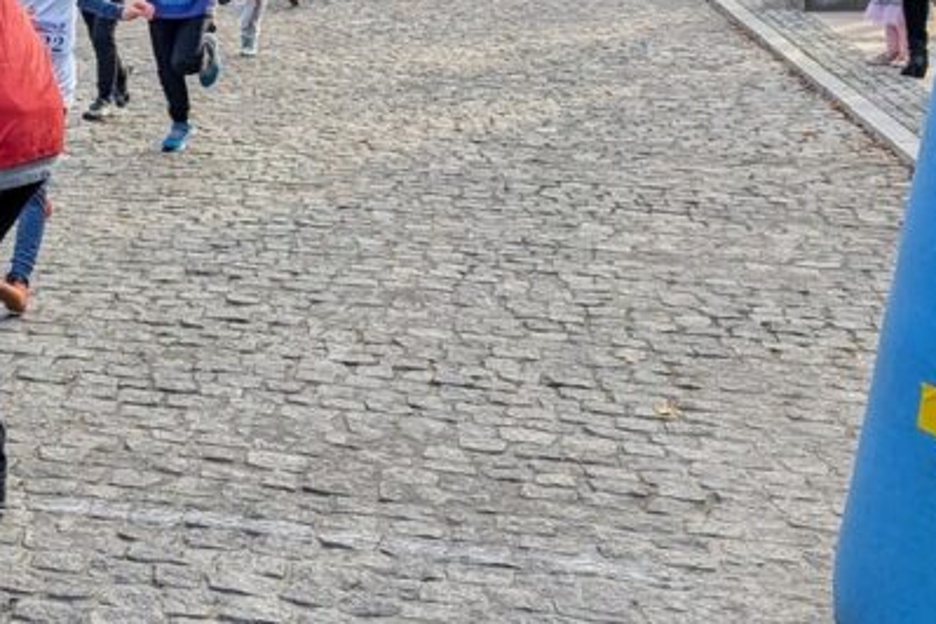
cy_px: 101
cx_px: -249
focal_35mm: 64
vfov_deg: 20.9
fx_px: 1664
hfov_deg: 27.0
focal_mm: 6.9
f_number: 1.68
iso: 17
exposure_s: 1/405
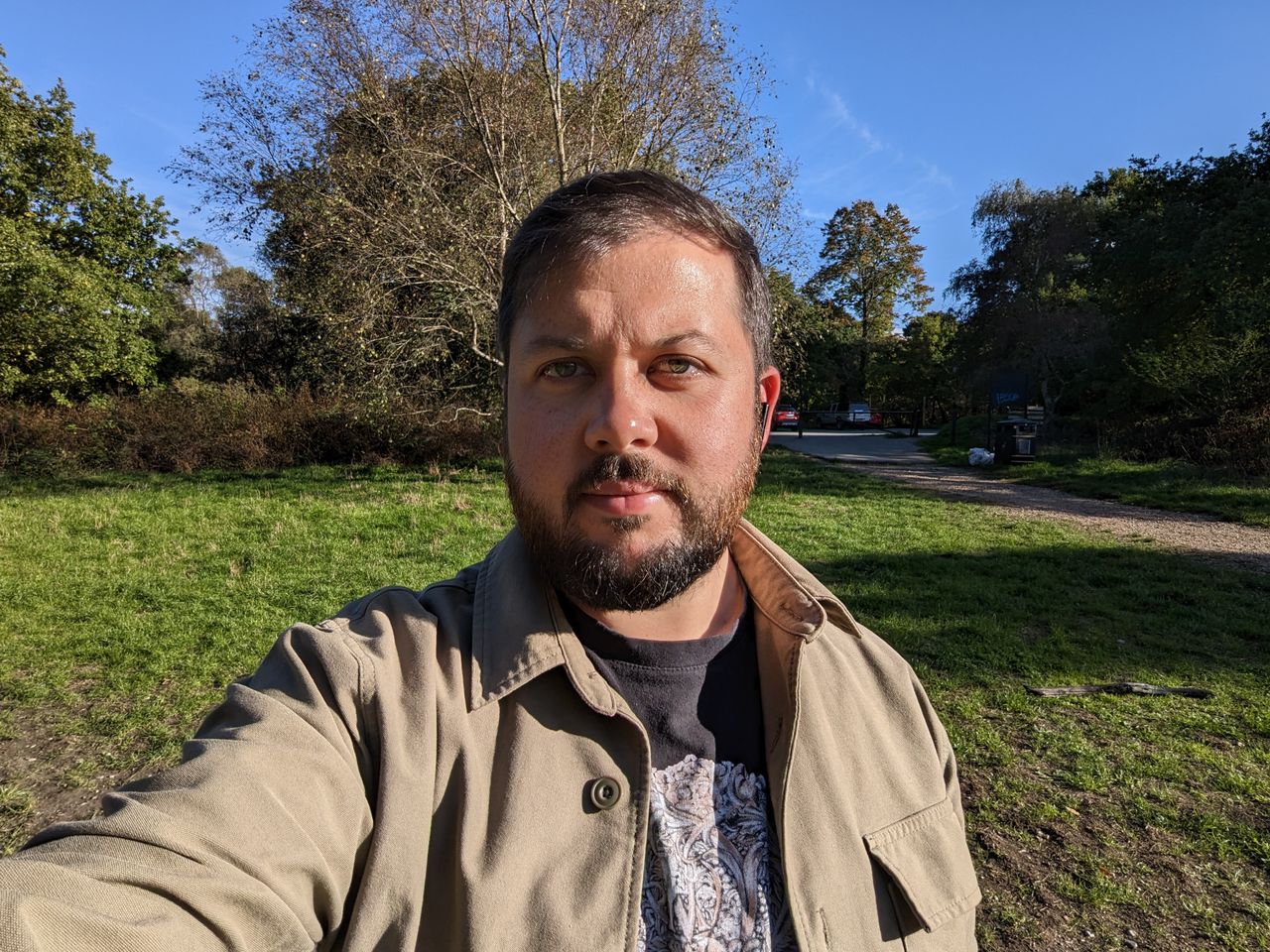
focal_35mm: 21
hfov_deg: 79.0
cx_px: 635
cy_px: 476
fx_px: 770
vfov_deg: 63.4
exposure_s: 1/1307
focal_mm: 2.74
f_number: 2.2
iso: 35
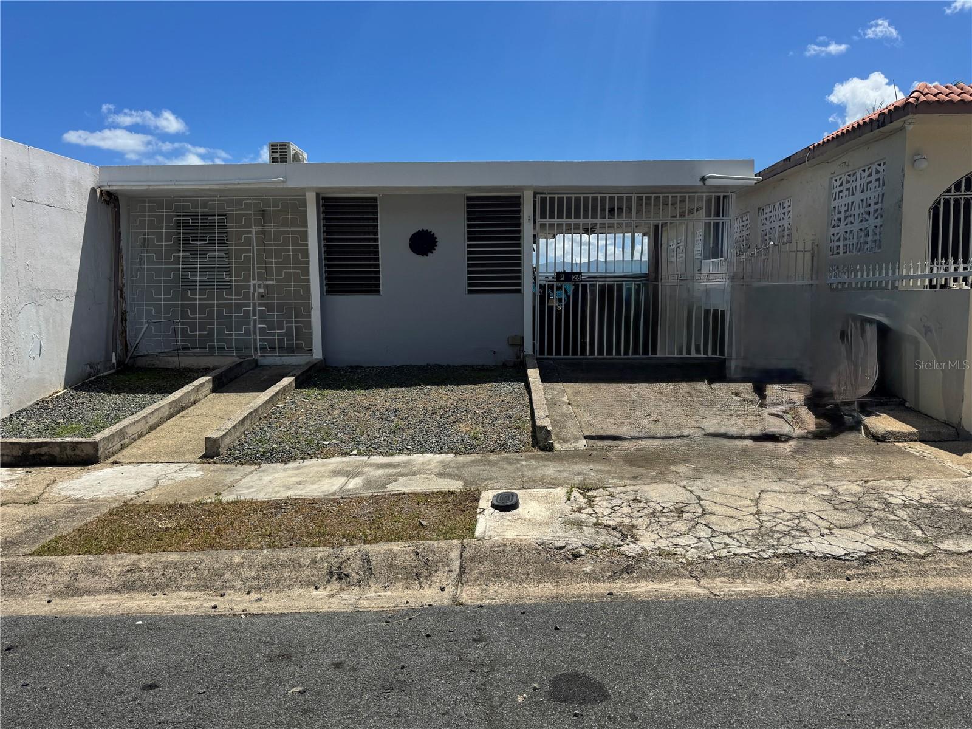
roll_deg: +0.3
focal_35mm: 24
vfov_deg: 56.8
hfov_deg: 71.6
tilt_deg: -6.3
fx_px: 674
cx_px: 486
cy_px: 364
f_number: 1.78
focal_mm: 6.76
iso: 80
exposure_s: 1/5814
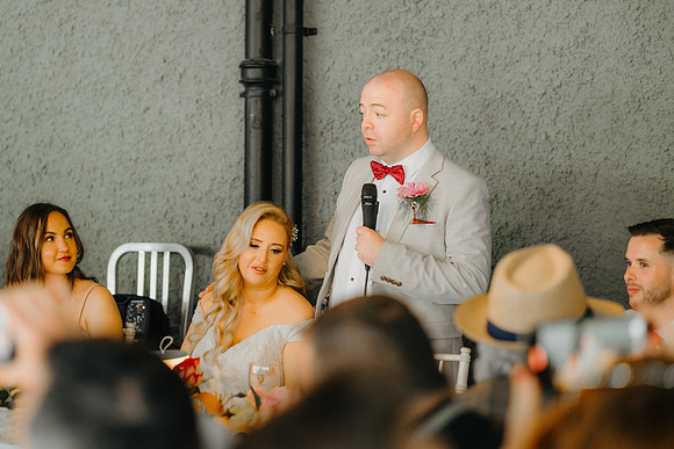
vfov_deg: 14.1
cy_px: 214
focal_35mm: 97
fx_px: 1816
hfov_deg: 21.0
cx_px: 289
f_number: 2.2
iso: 800
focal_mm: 85
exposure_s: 1/200
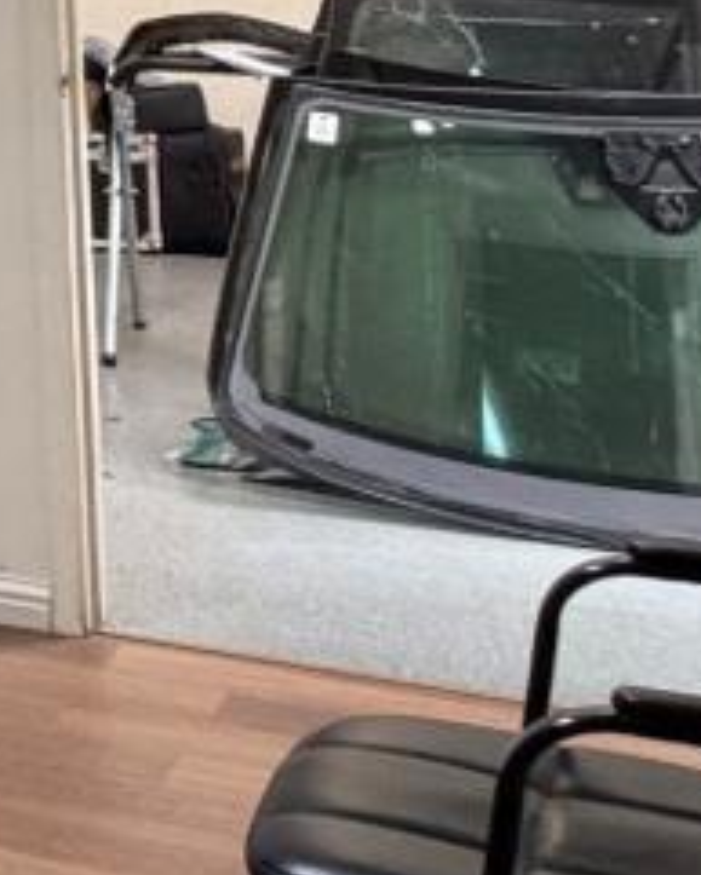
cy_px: -125
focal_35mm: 85
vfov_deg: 21.2
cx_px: -1344
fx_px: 2203
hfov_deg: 11.5
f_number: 2.2
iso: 250
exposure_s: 1/60
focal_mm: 2.22
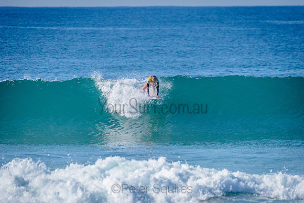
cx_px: 152
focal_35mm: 505
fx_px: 4267
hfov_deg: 4.1
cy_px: 102
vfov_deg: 2.7
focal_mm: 500
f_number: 5.6
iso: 160
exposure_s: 1/2000
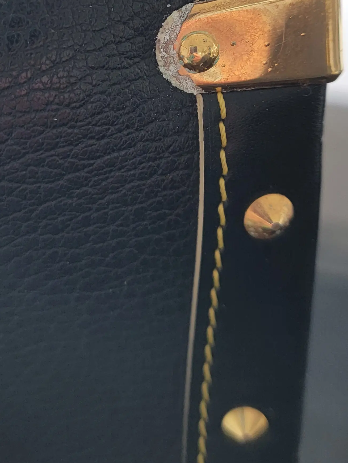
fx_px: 737
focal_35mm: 55
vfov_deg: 33.3
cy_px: 55
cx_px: 179
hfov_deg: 26.6
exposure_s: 1/120
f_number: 1.8
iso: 125
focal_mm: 6.7
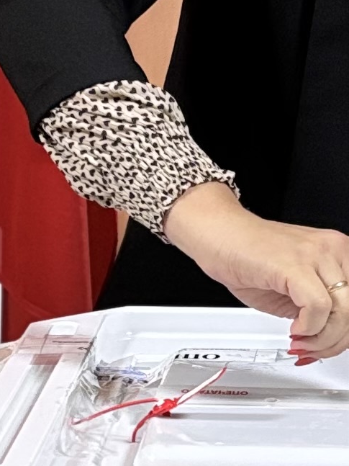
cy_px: 377
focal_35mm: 162
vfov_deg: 12.1
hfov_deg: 9.1
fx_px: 2178
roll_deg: -1.9
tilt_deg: -14.3
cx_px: 359
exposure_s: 1/60
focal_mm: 5.96
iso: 320
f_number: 1.6
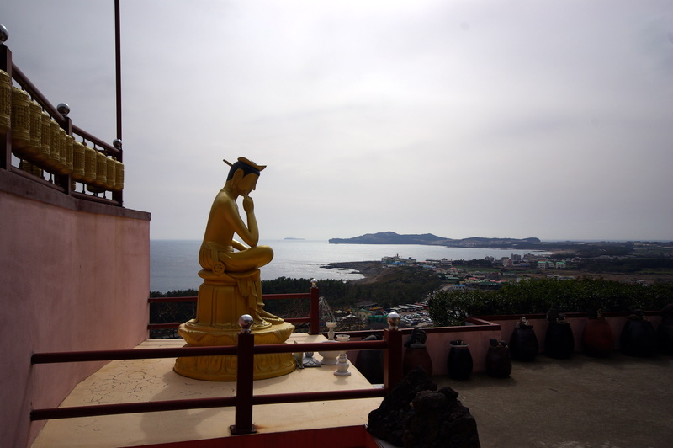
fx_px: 560
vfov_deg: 43.5
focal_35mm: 30
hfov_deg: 62.0
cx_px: 336
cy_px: 224
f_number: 5.6
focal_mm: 20
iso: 100
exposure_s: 1/1500
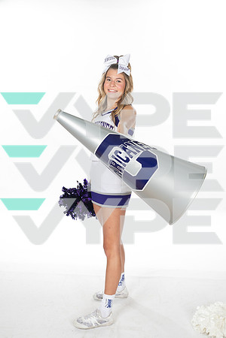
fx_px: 433
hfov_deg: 29.2
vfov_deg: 42.7
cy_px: 169
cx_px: 113
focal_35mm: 46
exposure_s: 1/320
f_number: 7.1
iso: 800
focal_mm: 46
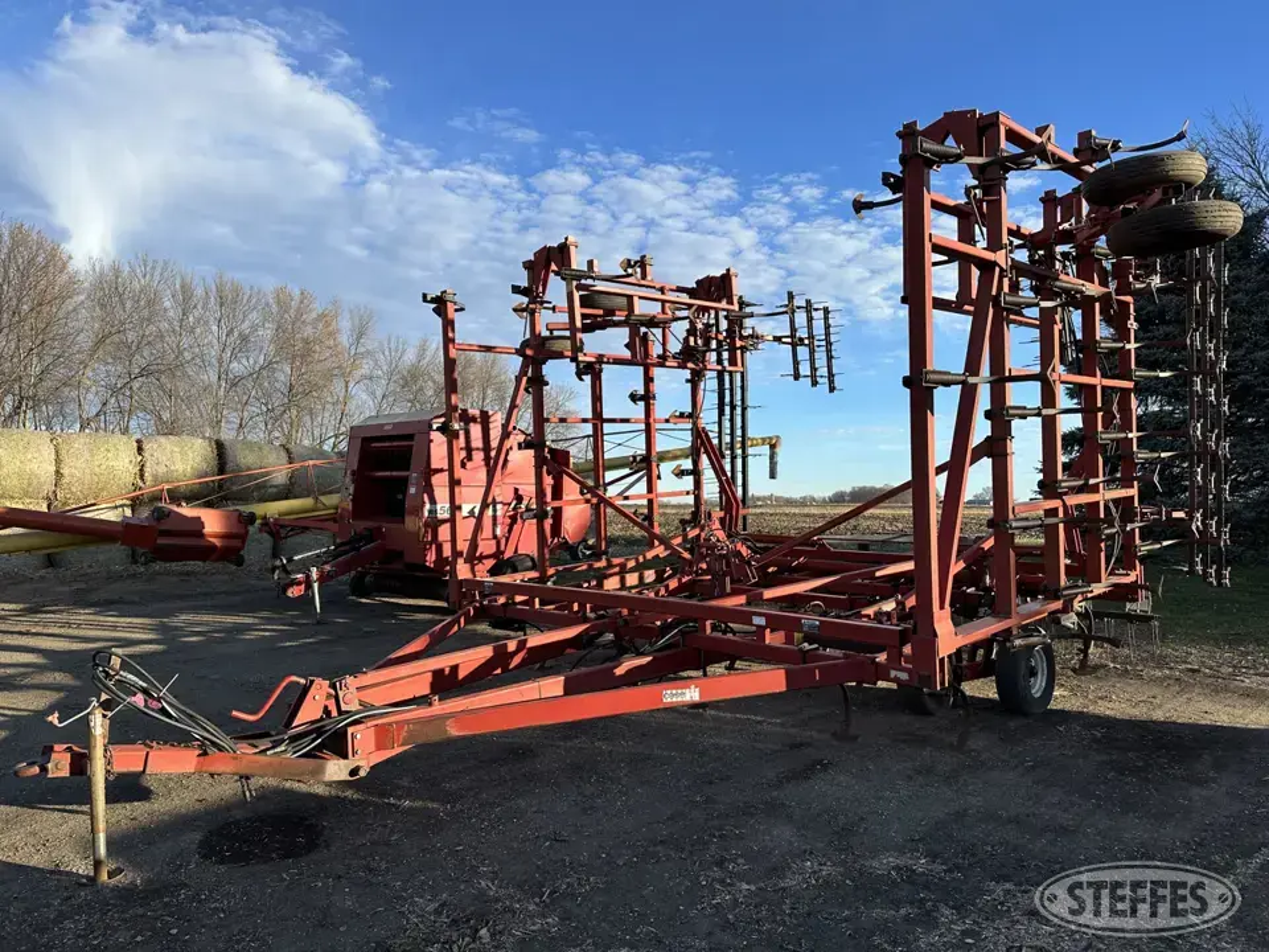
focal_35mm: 24
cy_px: 476
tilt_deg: +2.2
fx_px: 880
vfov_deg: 56.8
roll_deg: -0.2
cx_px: 634
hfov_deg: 71.6
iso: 80
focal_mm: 6.86
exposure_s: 1/2299
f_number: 1.78
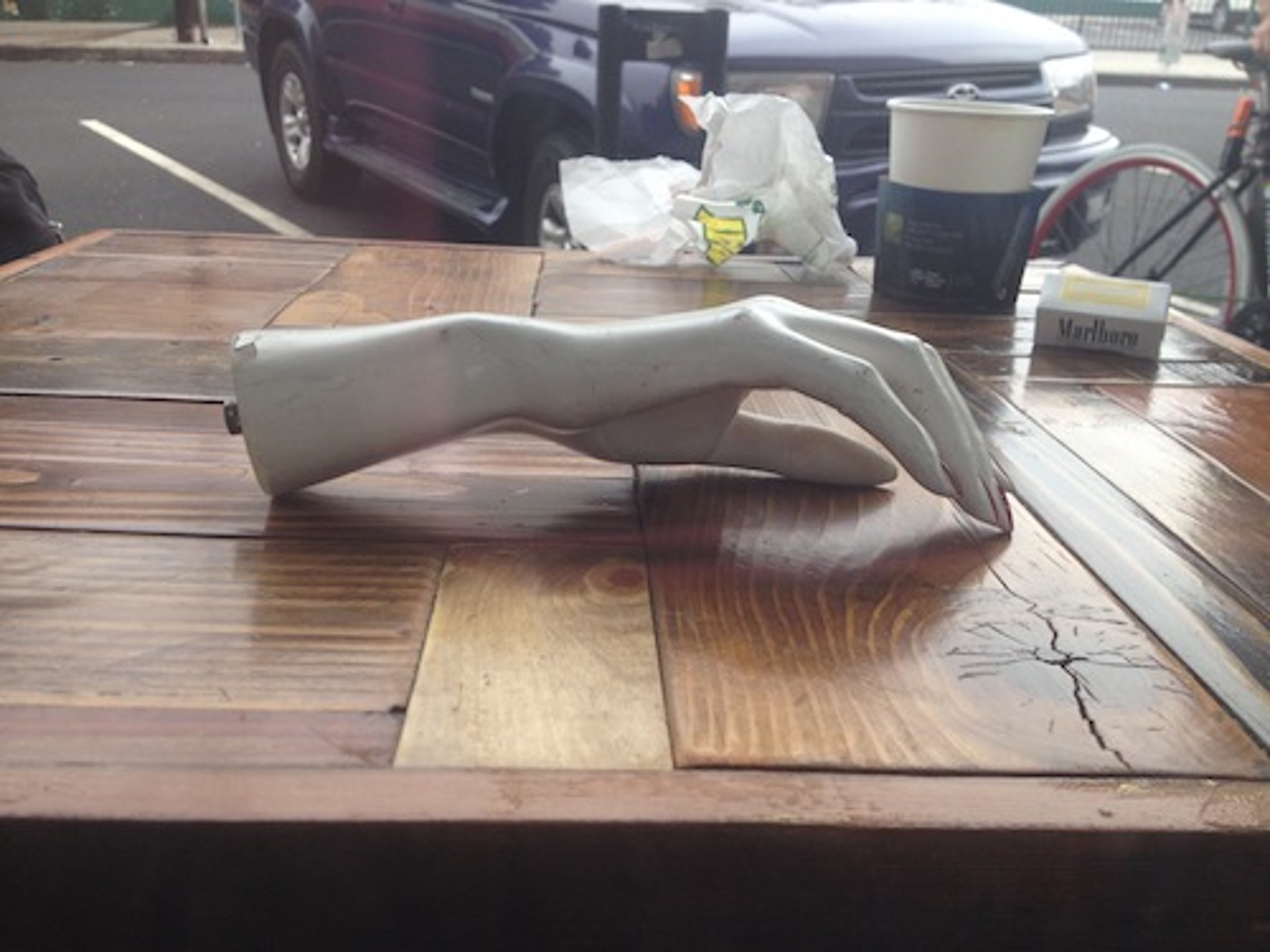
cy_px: 476
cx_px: 635
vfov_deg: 40.7
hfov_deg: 52.6
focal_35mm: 35
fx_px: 1284
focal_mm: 4.28
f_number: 2.4
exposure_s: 1/236
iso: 64
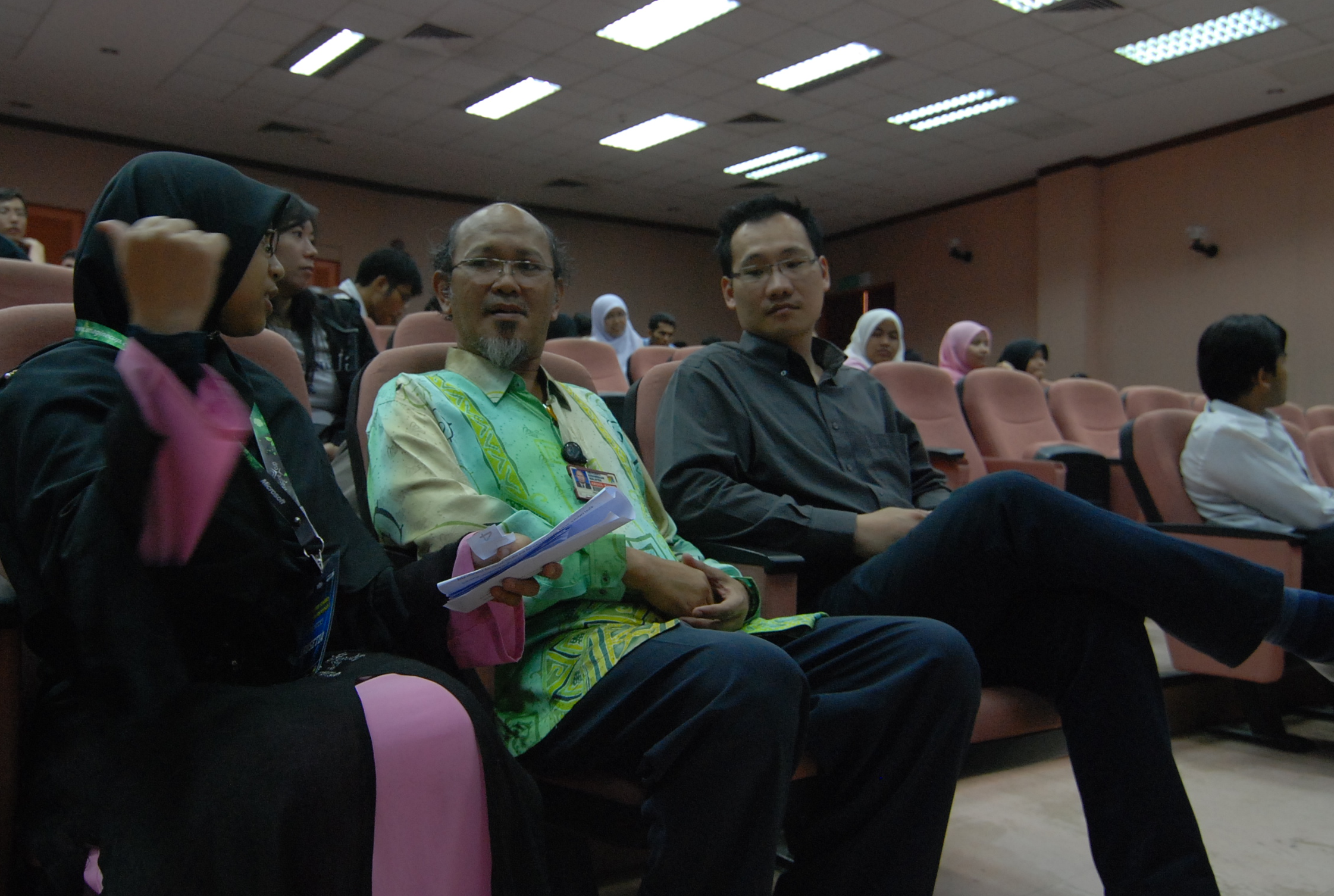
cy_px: 457
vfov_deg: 42.5
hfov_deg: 60.1
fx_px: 1151
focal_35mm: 31
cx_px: 612
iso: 640
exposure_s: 1/60
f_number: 4.5
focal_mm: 16
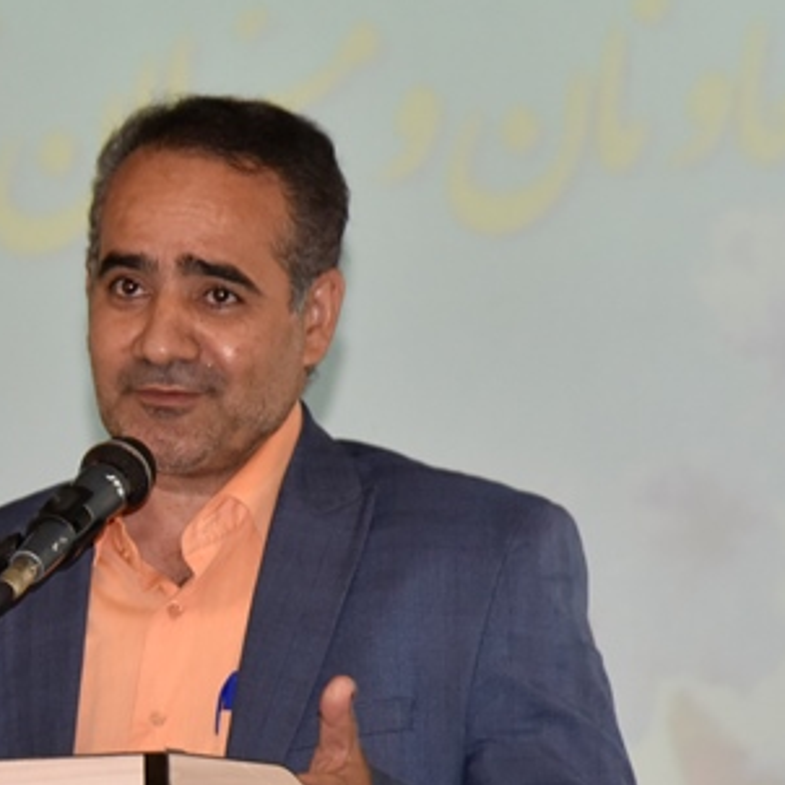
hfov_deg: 5.0
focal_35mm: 346
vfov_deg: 5.1
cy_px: 607
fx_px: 8877
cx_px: -273
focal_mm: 120
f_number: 5.6
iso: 1600
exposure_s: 1/125
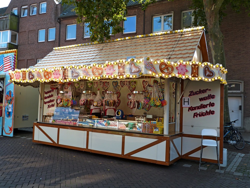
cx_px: 125
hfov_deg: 58.4
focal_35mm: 31
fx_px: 224
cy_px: 94
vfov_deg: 45.4
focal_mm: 5.4
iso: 100
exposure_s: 1/125
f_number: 4
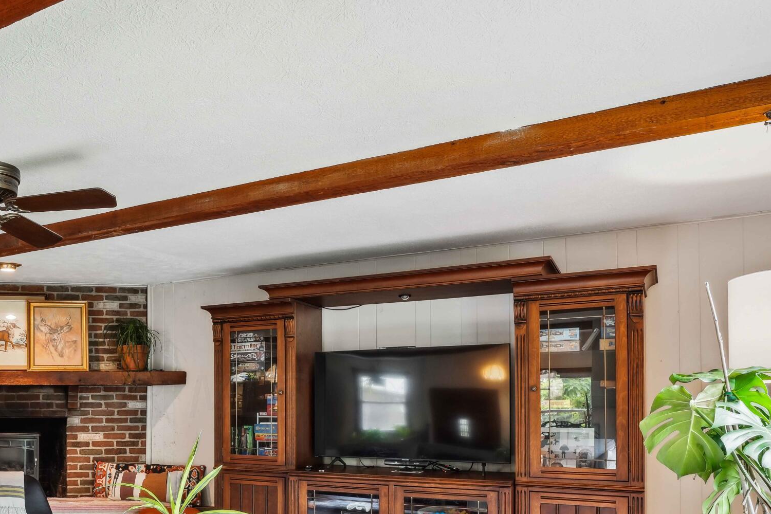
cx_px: 153
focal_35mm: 32
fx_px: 685
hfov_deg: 54.6
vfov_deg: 39.8
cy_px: 395
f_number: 8
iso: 400
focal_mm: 16
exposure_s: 1/2
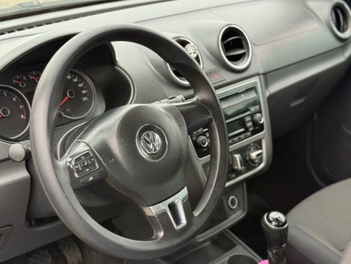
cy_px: 132
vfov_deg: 30.3
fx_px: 487
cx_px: 176
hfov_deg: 39.6
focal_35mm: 48
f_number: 1.78
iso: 100
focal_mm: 6.76
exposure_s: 1/242
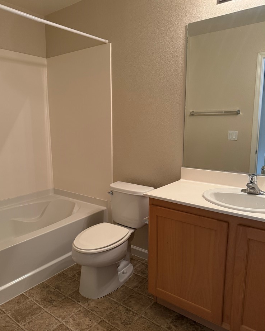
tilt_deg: -9.1
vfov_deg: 66.0
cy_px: 164
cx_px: 129
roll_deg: -0.1
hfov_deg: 54.9
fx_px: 255
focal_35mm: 26
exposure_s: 1/120
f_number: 1.78
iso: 320
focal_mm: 6.76
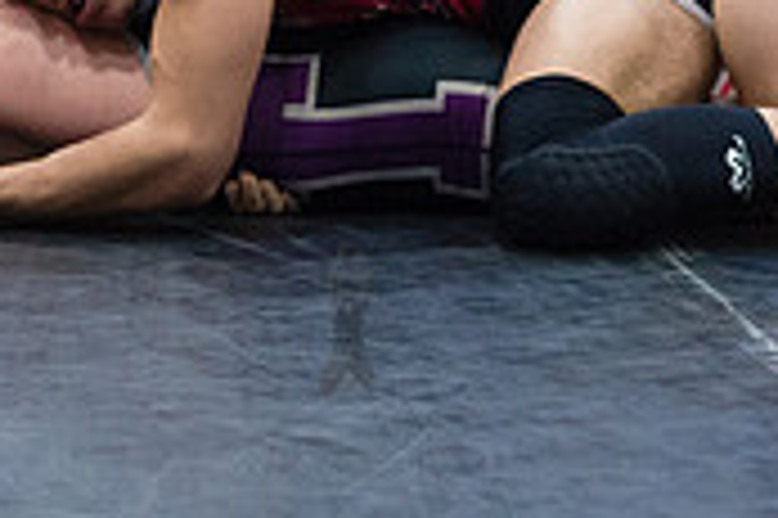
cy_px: -124
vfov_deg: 10.9
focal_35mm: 123
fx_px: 2656
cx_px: 346
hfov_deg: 16.7
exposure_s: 1/400
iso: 4000
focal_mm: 35
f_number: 3.5
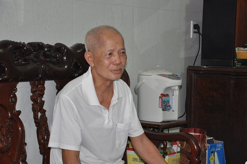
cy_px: 82
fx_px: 637
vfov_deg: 14.7
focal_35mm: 93
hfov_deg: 21.9
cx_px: 124
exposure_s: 1/60
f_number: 5.3
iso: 800
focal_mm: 62
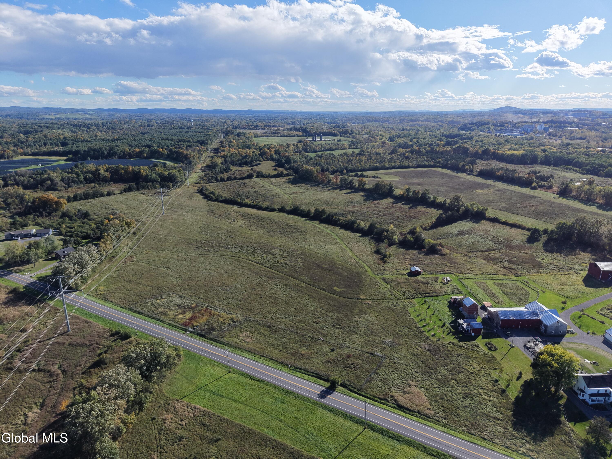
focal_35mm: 24
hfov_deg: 71.6
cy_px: 230
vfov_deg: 56.8
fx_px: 424
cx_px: 306
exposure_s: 1/6400
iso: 400
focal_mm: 8.67
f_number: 1.8
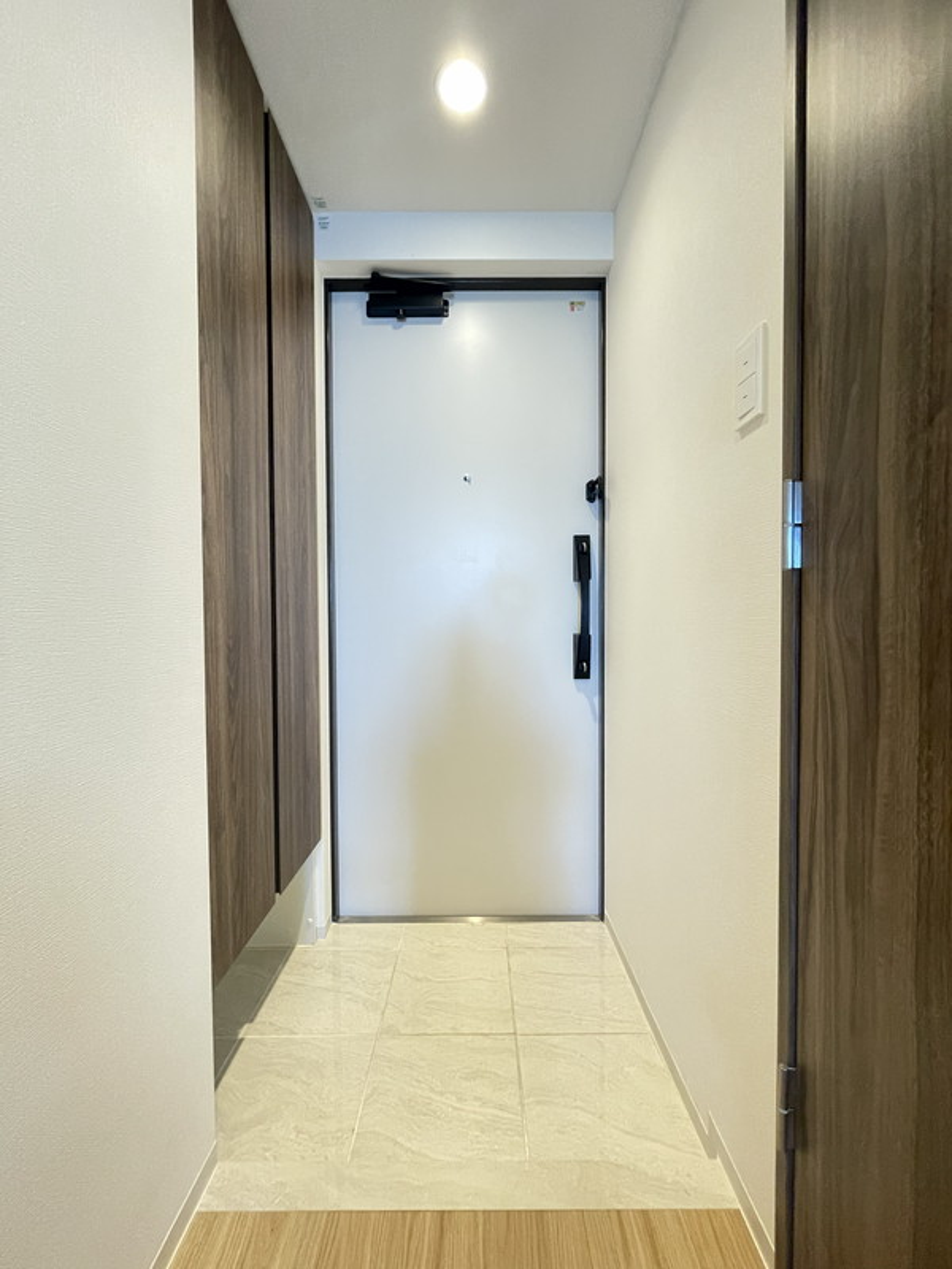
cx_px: 476
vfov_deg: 102.1
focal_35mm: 14
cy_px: 634
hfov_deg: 85.7
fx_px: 513
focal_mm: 1.55
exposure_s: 1/50
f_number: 2.4
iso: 400
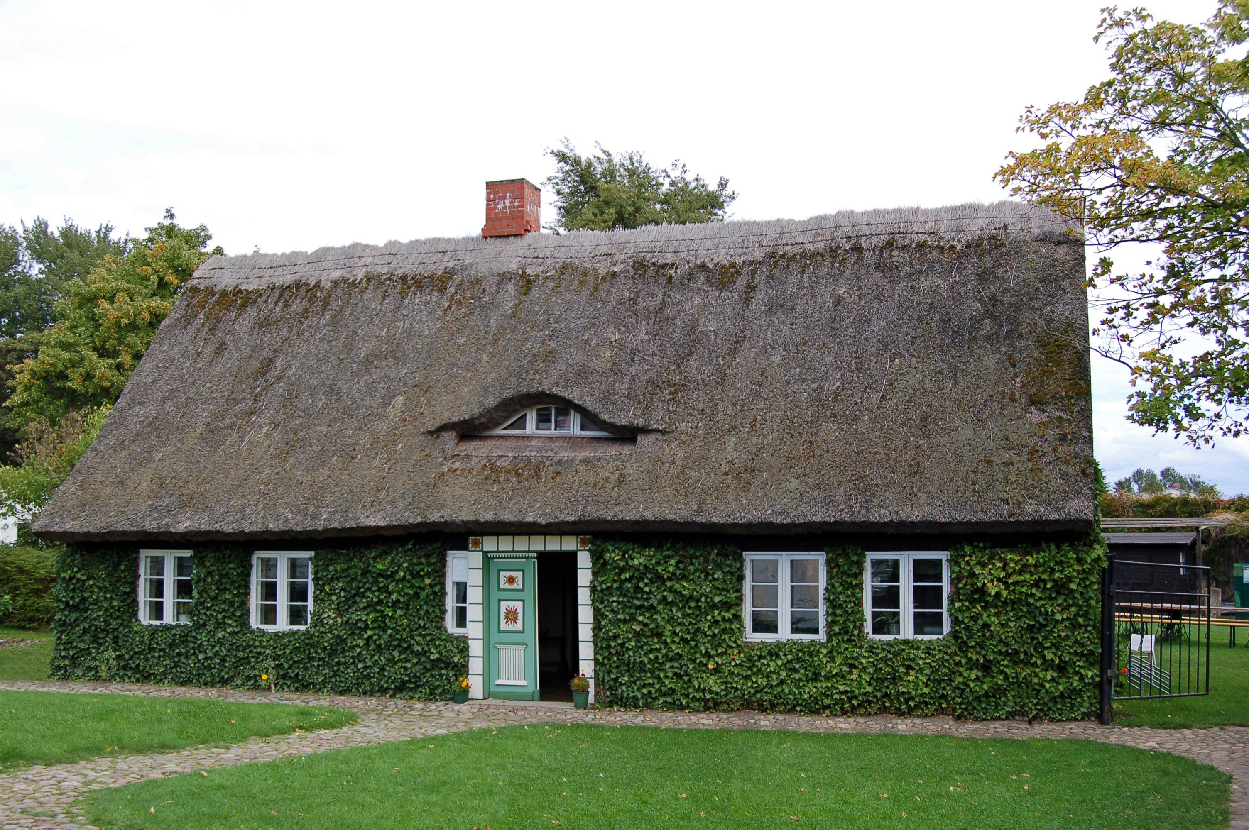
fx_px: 1352
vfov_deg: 34.1
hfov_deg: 49.6
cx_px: 624
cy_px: 415
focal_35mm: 39
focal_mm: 26
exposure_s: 1/200
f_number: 7.1
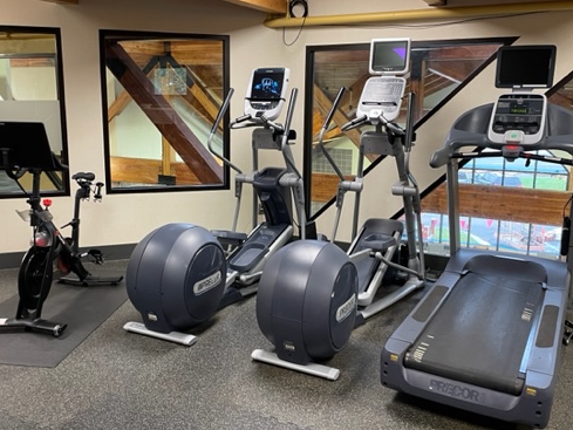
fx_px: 563
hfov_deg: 53.9
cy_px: 199
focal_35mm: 34
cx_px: 258
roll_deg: -0.4
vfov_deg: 41.8
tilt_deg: -10.6
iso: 200
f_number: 1.6
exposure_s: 1/60
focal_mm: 4.2
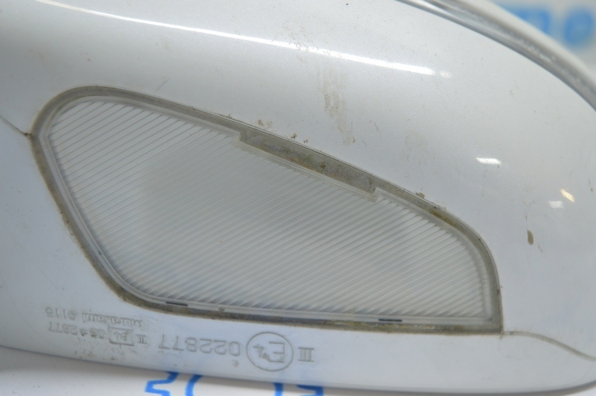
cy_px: 198
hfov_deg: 38.9
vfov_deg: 26.4
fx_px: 844
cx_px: 298
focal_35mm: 51
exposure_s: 1/30
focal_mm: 34
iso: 400
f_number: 4.5
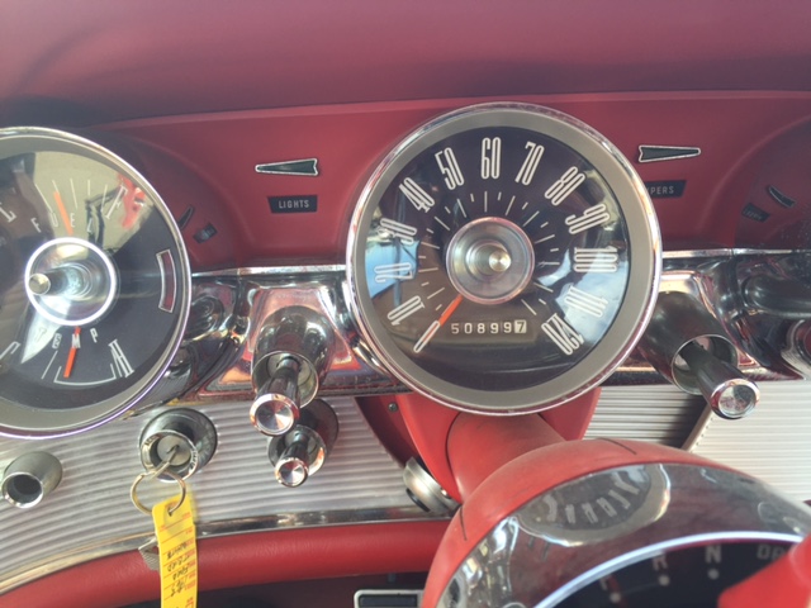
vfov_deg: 48.2
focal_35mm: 29
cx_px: 406
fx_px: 679
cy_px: 304
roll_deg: -2.0
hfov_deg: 61.7
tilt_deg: -23.4
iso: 32
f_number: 2.2
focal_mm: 4.15
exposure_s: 1/120
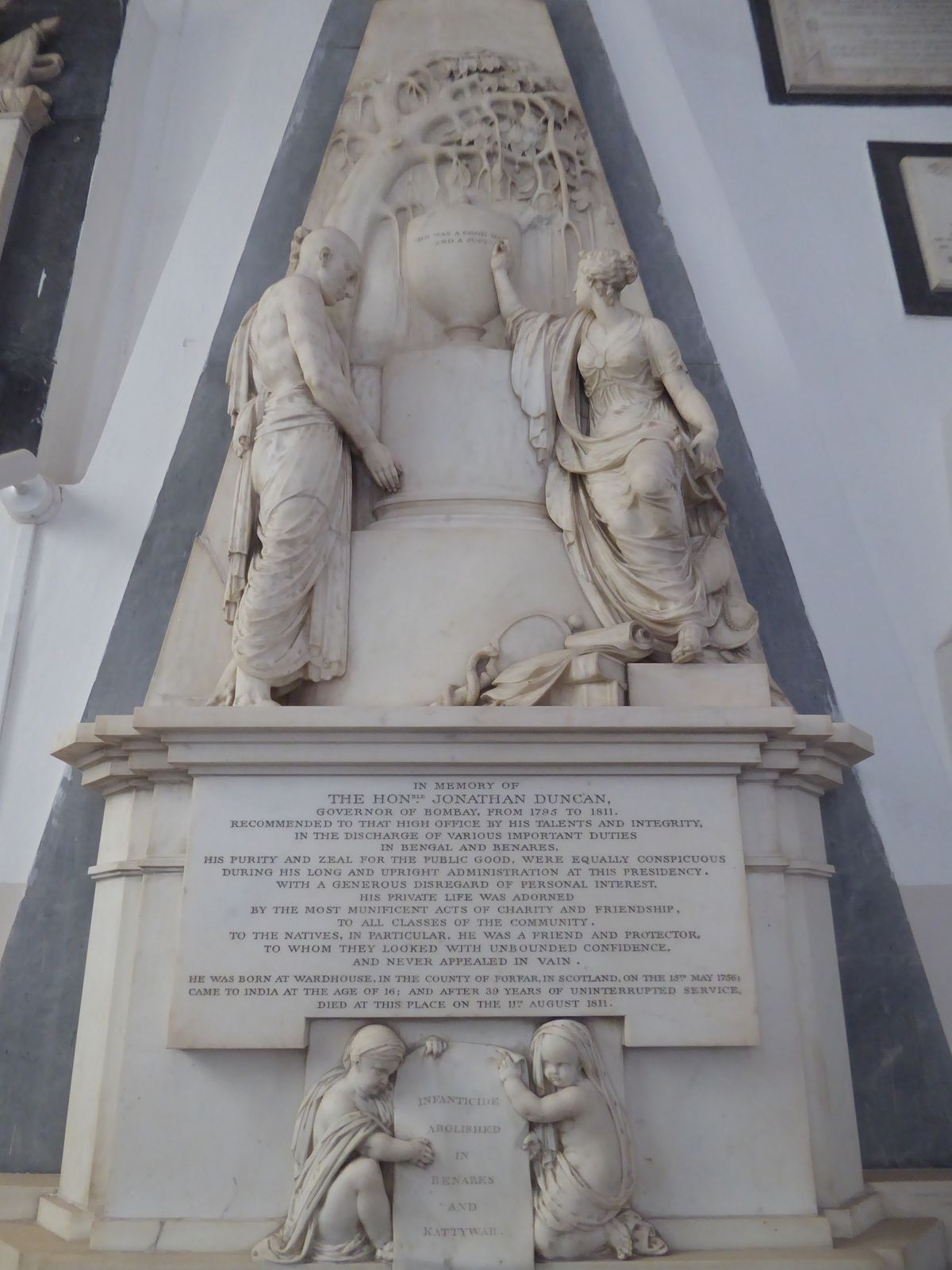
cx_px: 476
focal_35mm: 25
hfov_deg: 54.9
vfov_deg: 69.4
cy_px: 635
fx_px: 917
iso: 400
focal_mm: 4.3
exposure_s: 1/25
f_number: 3.3
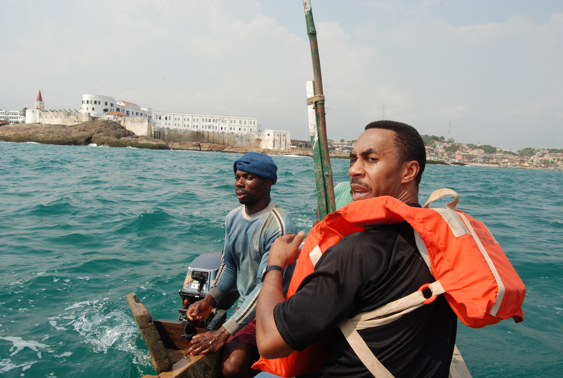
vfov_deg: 48.1
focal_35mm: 27
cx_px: 282
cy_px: 189
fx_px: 423
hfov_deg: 67.3
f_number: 10
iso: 400
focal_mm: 18
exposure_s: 1/400
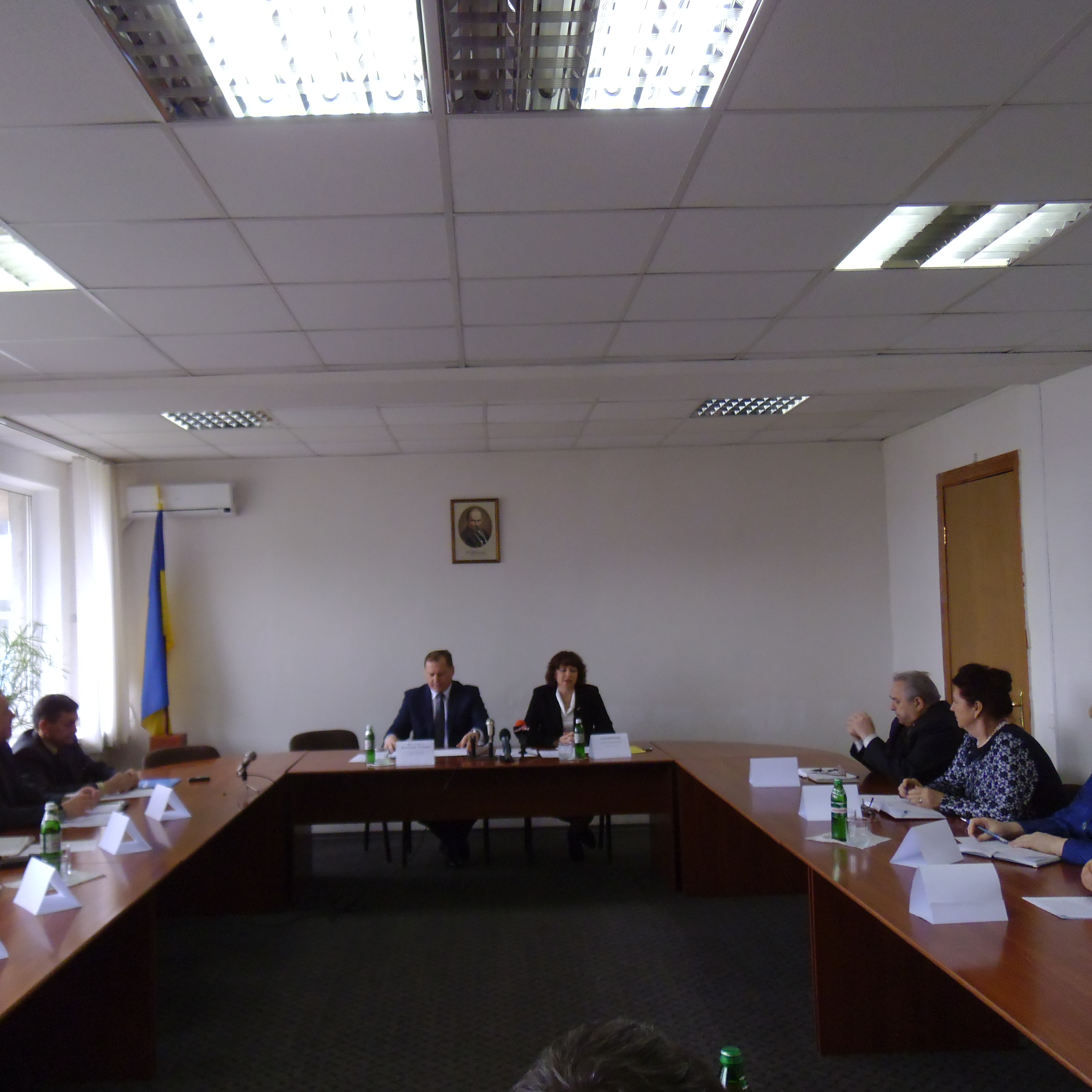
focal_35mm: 31
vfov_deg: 52.5
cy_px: 549
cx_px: 504
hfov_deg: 52.5
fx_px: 1106
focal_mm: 4.7
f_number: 2.8
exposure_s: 1/60
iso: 160
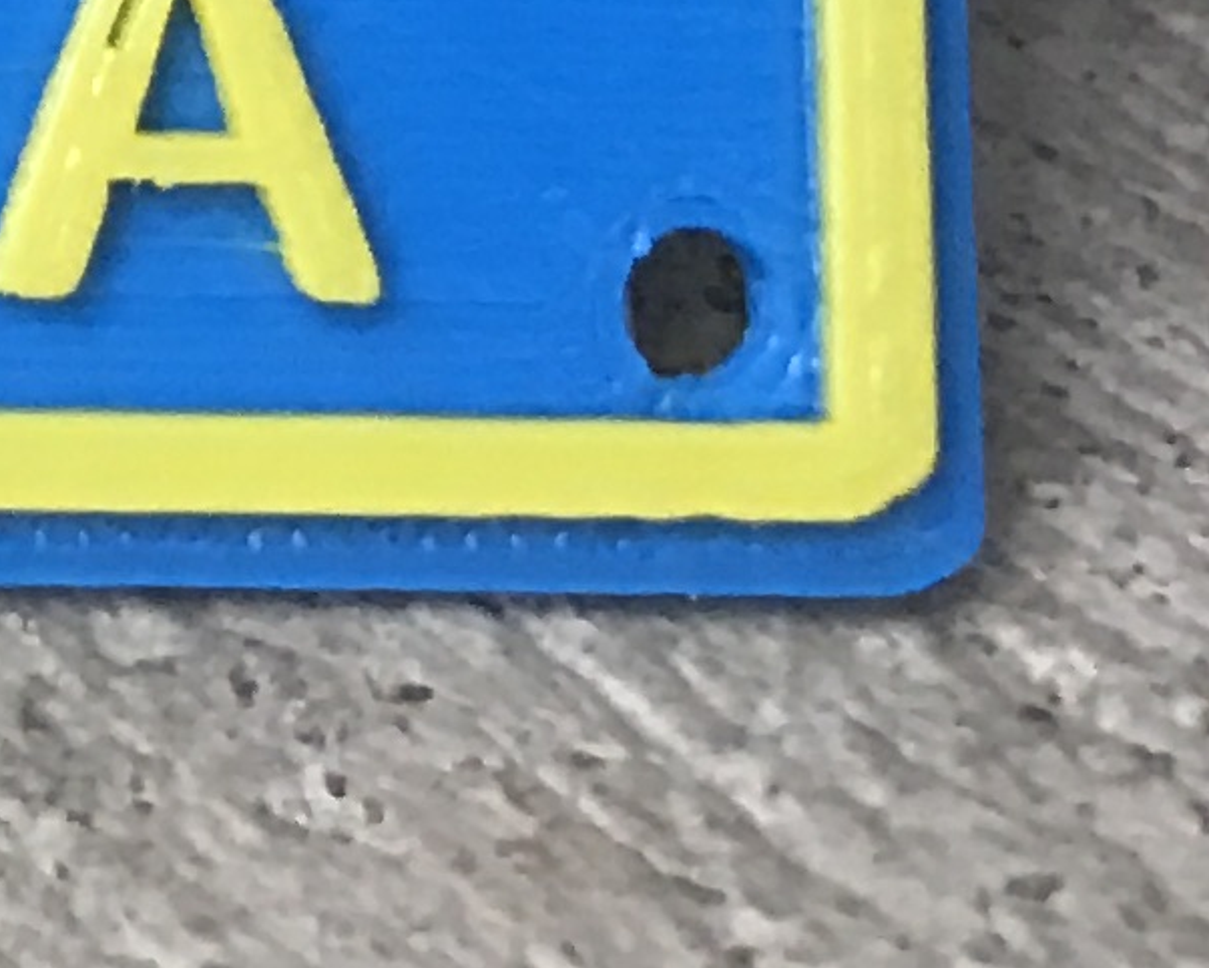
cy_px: -1153
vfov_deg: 8.0
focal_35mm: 183
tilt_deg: -25.9
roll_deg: -1.4
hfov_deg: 8.4
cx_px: -2679
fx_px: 6550
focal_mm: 3.99
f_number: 1.8
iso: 40
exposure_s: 1/15
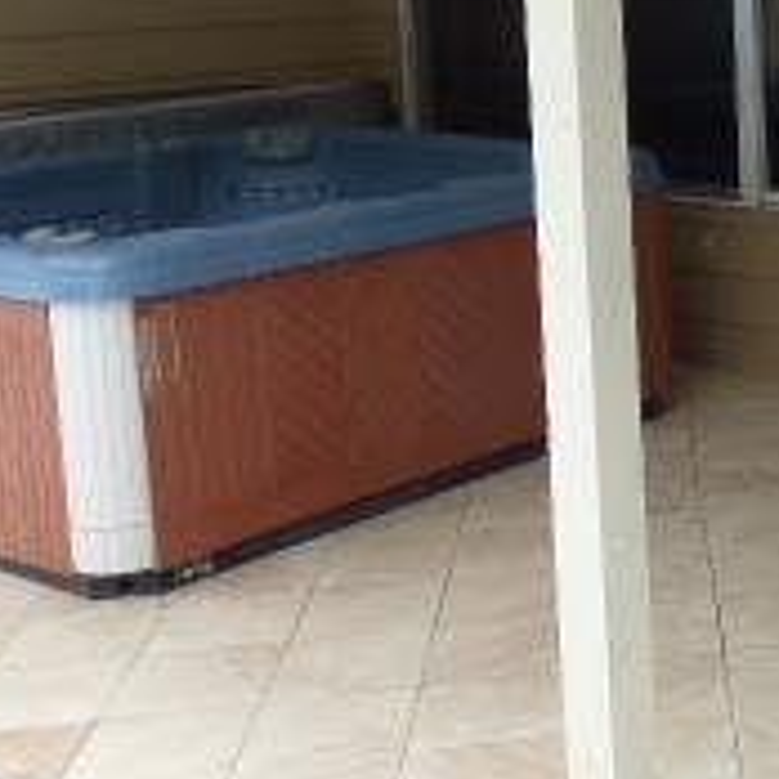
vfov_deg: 25.9
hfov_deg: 23.3
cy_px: 139
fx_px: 1655
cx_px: 1030
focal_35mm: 65
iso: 100
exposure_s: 1/125
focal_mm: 3.58
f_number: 2.8
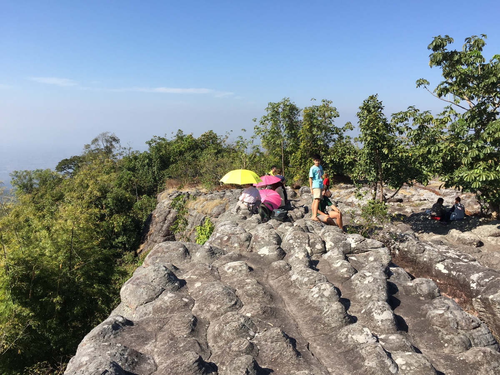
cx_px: 250
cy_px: 188
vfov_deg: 48.2
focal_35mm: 29
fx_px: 419
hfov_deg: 61.7
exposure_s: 1/1522
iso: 32
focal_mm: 4.15
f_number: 2.2
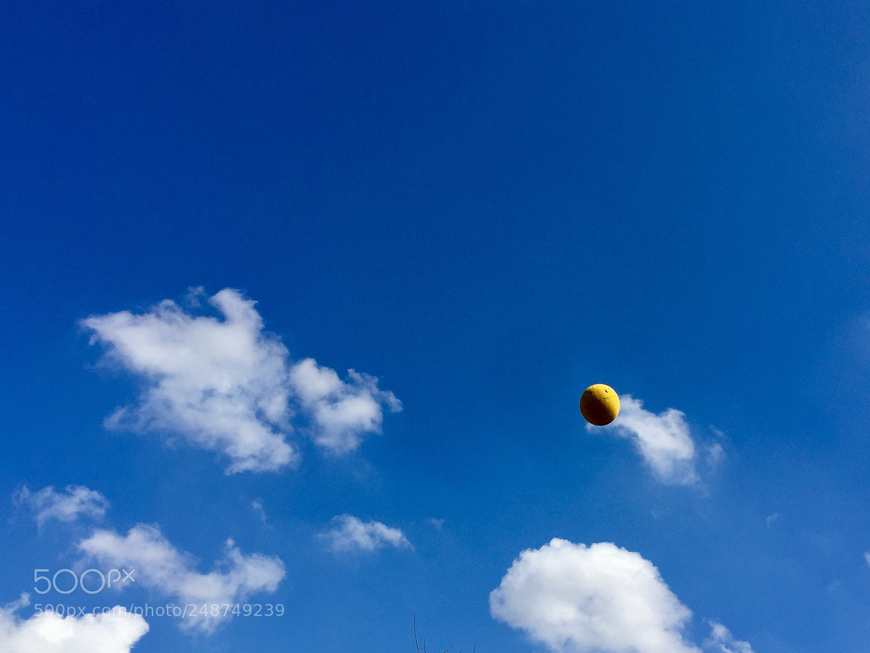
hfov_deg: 61.7
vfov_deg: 48.2
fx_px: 729
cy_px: 326
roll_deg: -3.5
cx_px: 435
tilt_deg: +38.5
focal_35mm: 29
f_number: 2.2
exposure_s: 1/2825
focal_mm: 4.15
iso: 32
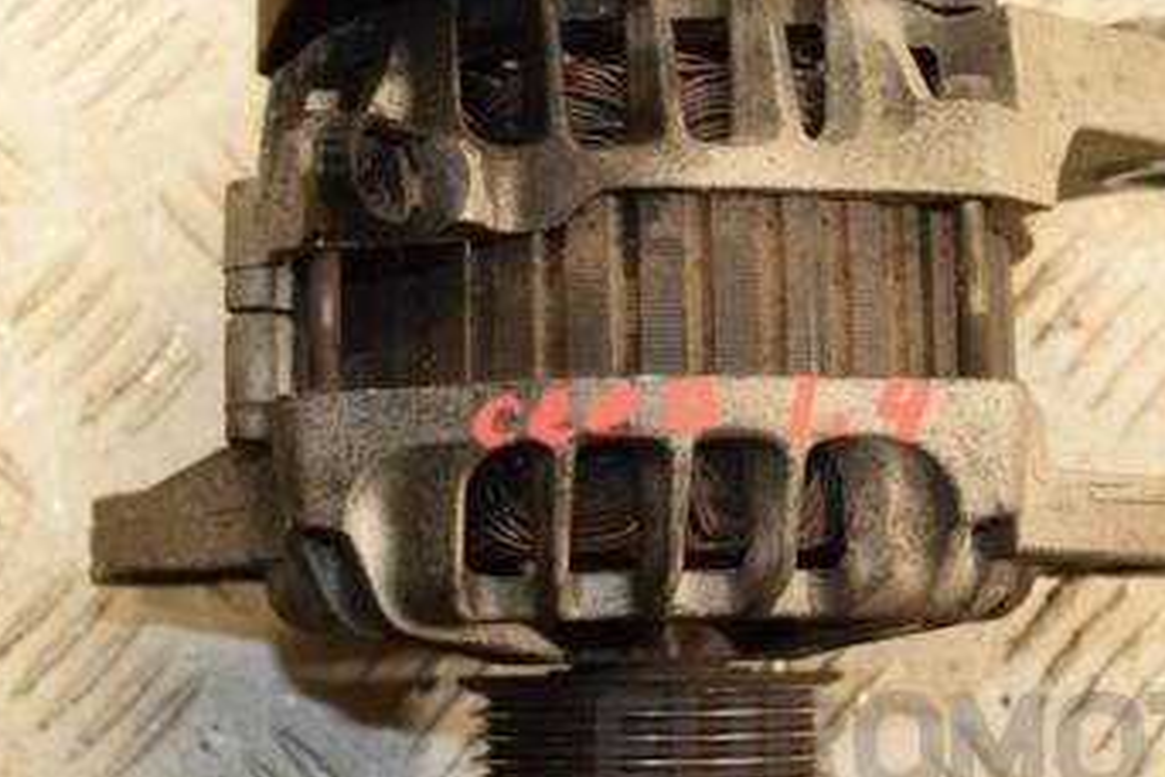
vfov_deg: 17.3
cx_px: 531
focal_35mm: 79
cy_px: 290
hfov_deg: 25.7
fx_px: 2556
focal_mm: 30
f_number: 5
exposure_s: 1/125
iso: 800
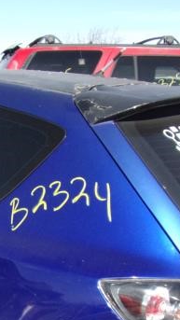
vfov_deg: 33.3
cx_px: 7
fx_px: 517
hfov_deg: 19.3
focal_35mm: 61
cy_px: 260
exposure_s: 1/750
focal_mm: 4.3
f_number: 3.3
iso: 80
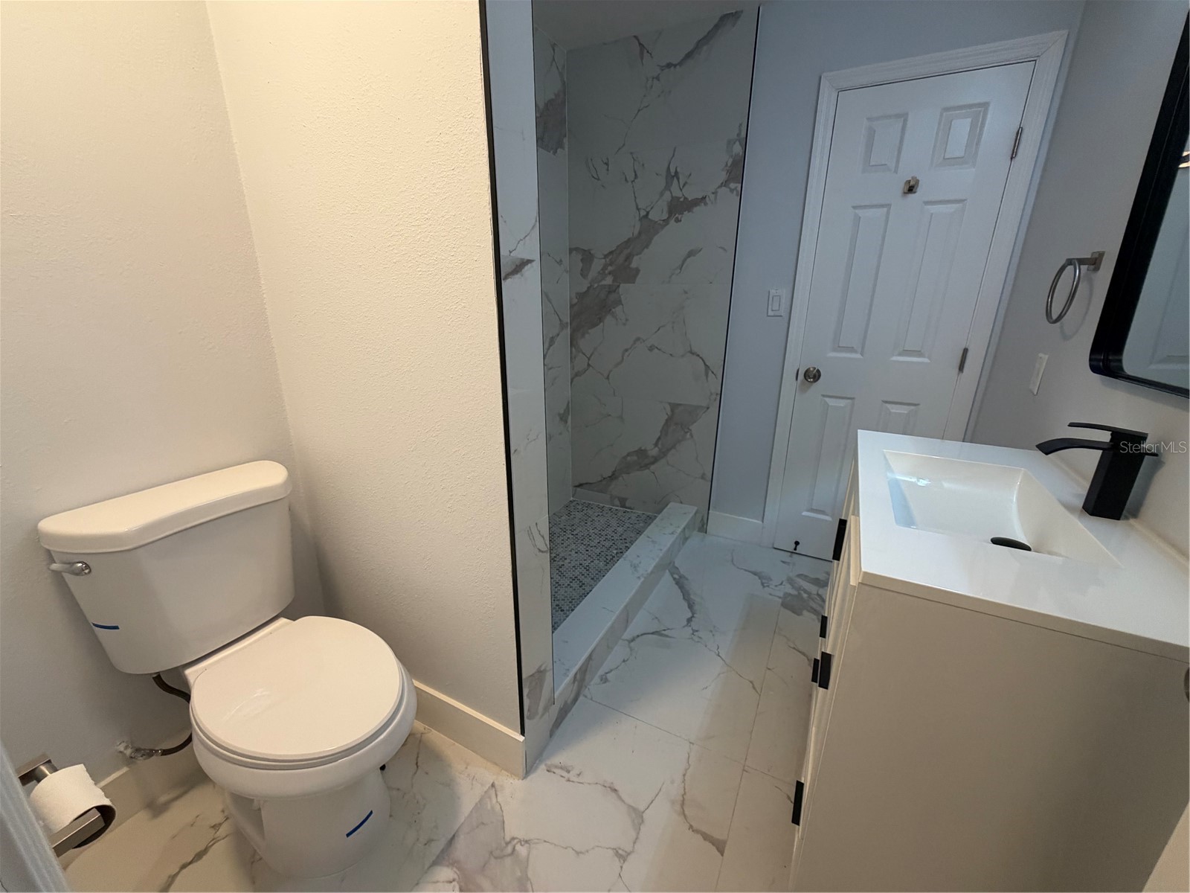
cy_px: 446
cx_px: 595
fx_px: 481
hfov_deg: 102.1
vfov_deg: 85.7
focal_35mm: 14
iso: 320
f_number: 2.2
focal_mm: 2.22
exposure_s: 1/120
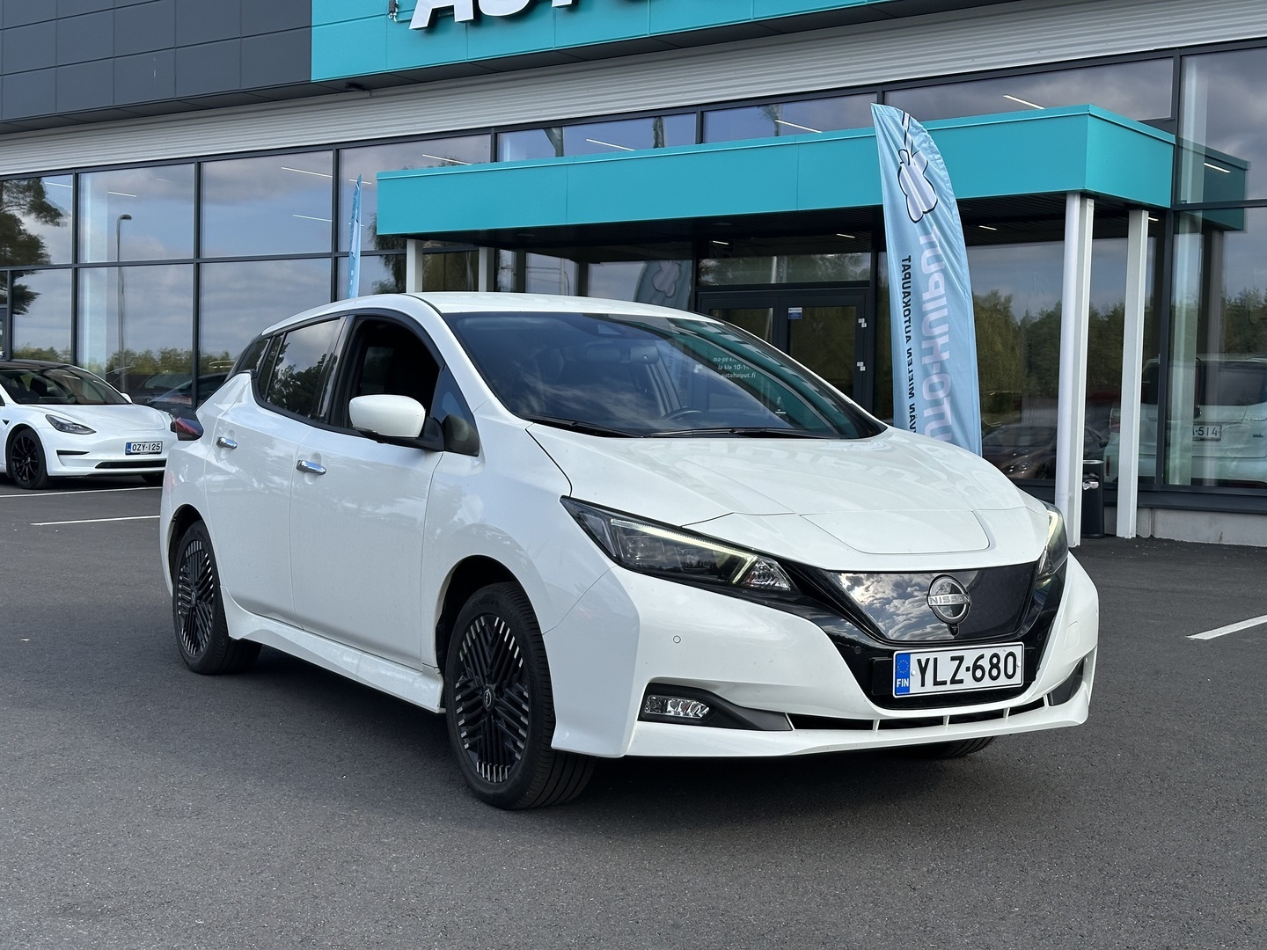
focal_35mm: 48
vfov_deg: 30.3
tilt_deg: -1.0
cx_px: 634
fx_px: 1757
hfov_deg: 39.7
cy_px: 475
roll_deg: -1.1
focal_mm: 6.86
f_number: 1.78
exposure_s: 1/2304
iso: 64
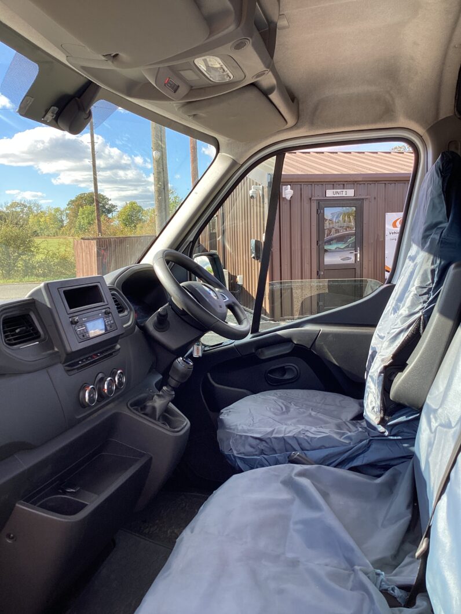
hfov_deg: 45.5
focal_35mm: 31
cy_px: 307
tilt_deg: -7.6
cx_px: 230
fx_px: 550
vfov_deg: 58.3
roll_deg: +1.3
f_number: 2.4
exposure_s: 1/123
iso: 25
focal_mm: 3.3
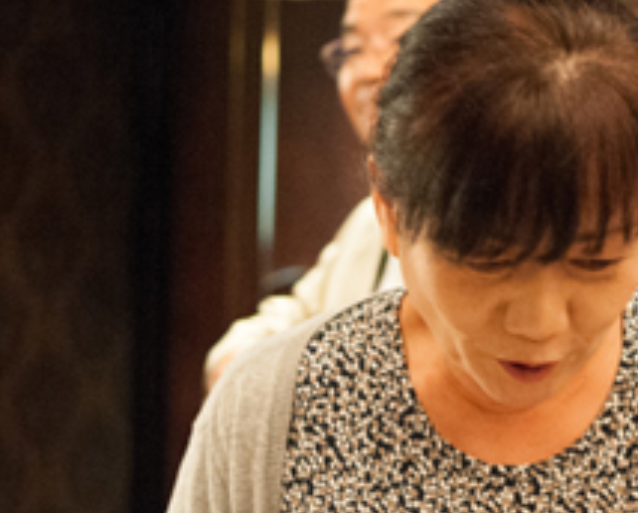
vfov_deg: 15.7
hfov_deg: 19.2
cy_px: 316
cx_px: 575
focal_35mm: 98
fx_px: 1854
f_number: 2.8
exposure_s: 1/100
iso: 5600
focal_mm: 35
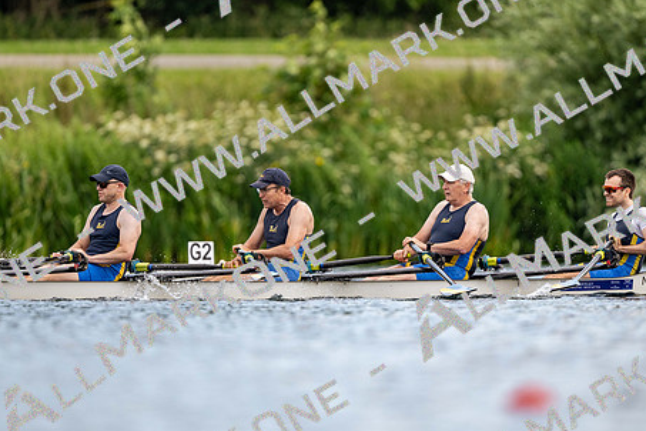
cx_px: 294
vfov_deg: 1.8
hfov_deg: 2.7
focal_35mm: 769
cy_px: 226
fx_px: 13798
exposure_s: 1/2500
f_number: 4
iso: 500
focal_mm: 600
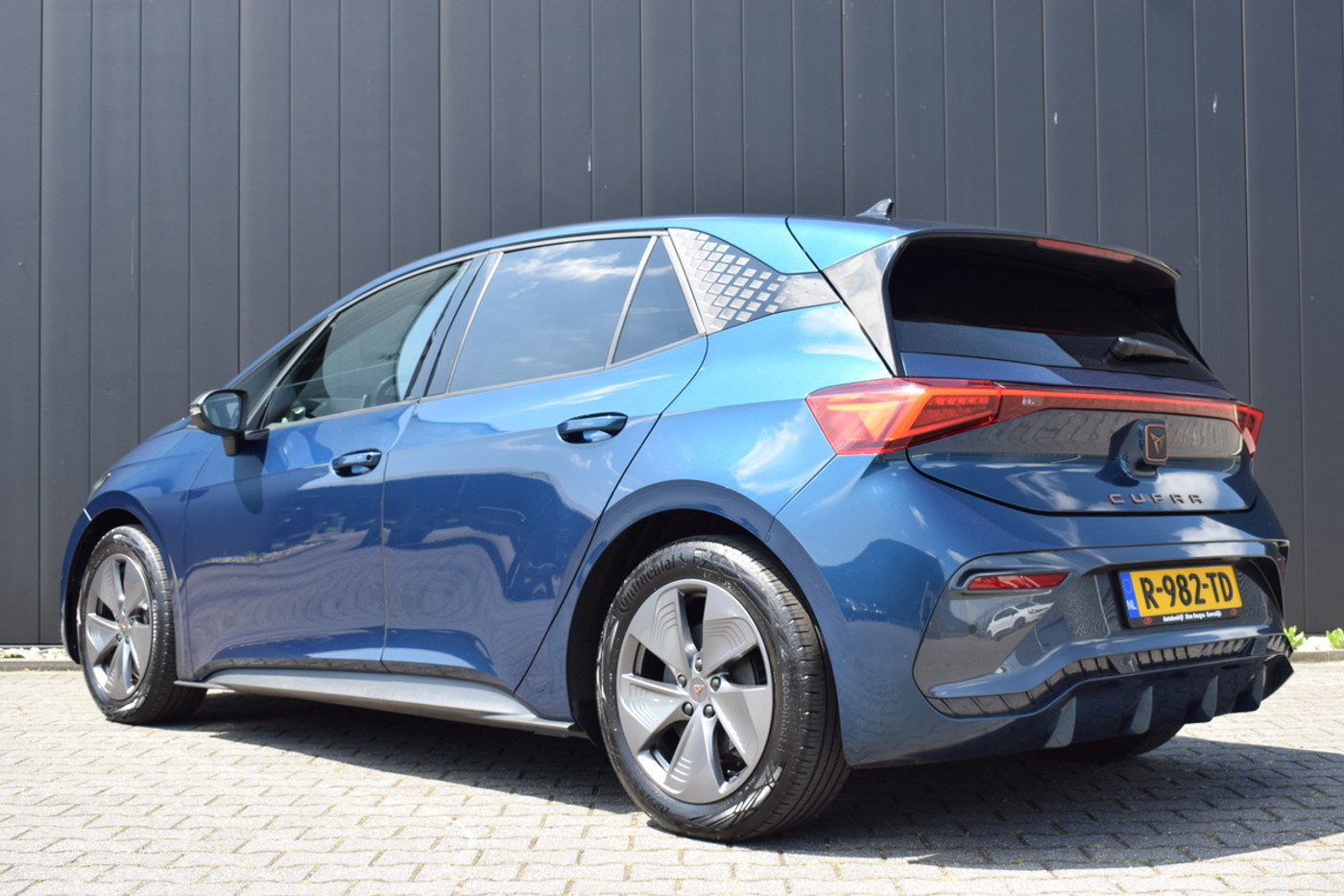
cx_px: 672
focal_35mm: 45
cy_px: 448
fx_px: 1680
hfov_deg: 43.6
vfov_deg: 29.9
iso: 360
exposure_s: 1/250
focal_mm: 30
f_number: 8
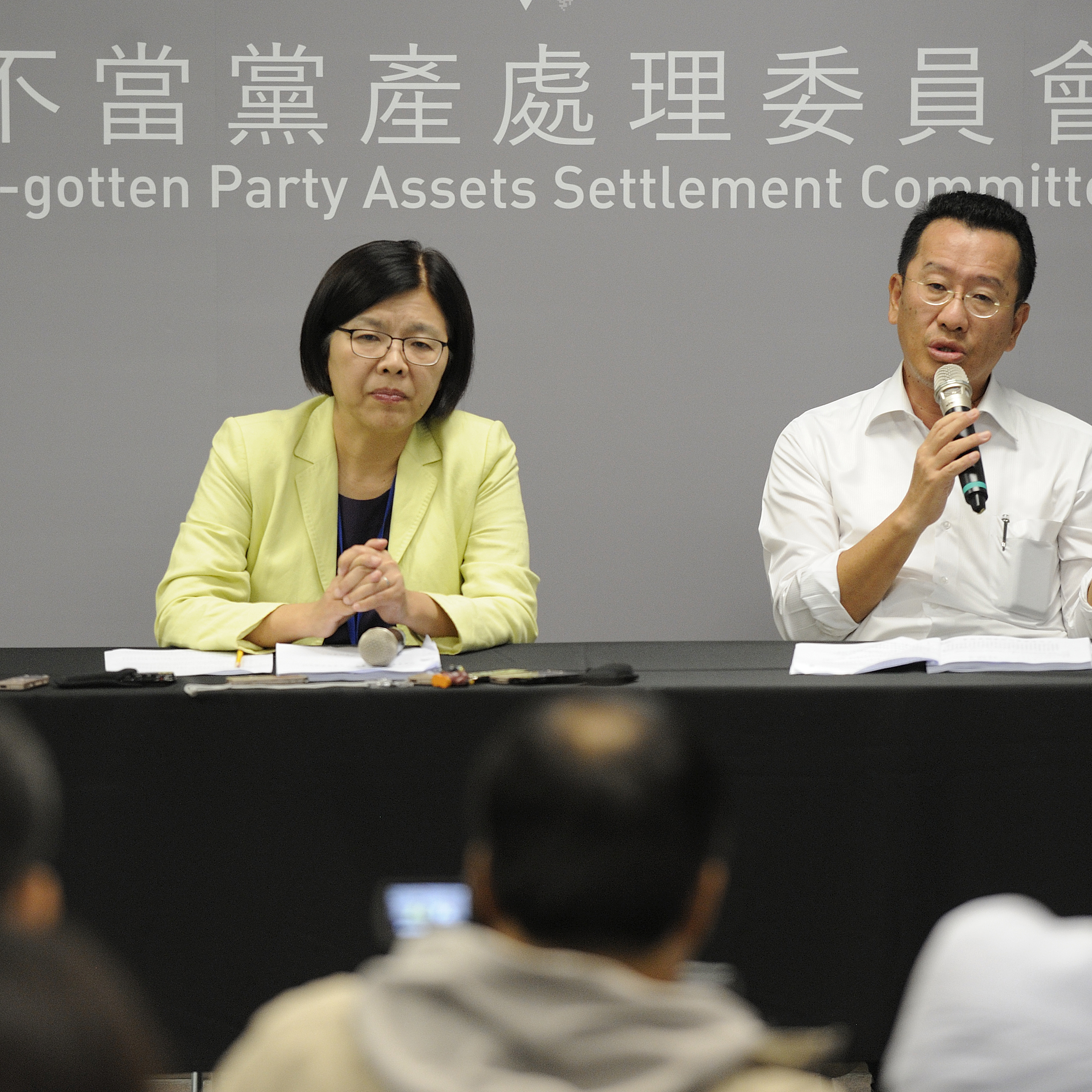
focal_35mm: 251
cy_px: 510
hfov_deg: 7.0
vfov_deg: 7.0
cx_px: 603
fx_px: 8958
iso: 1600
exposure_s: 1/160
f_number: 3.5
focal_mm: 175
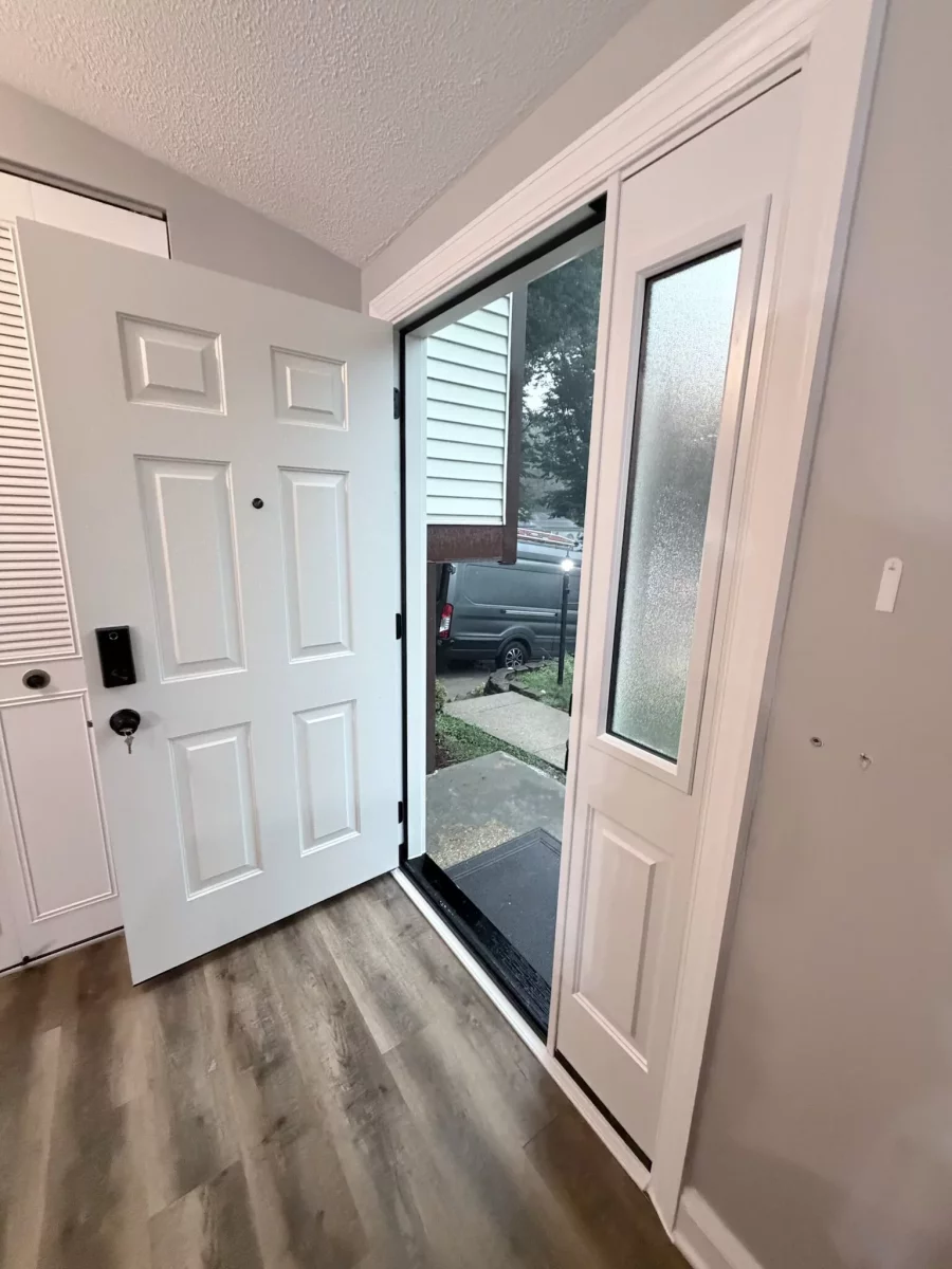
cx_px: 476
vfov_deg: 102.1
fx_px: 513
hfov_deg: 85.7
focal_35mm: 14
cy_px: 634
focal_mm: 2.22
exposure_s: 1/60
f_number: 2.2
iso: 640
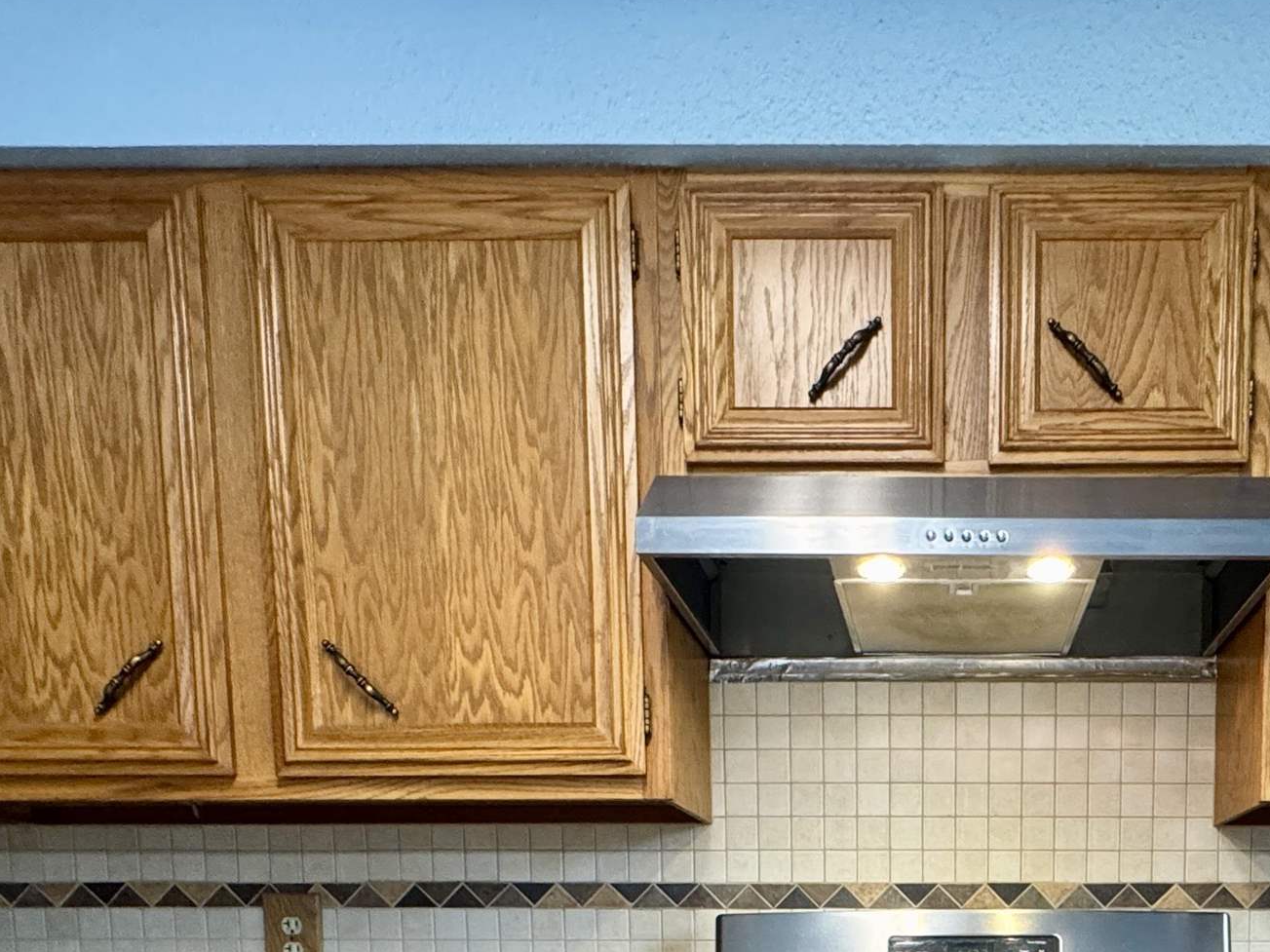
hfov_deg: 53.2
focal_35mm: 33
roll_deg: -0.4
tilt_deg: -6.0
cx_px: 934
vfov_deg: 35.4
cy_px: 1094
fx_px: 1211
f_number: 2.2
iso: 400
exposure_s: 1/60
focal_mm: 2.22
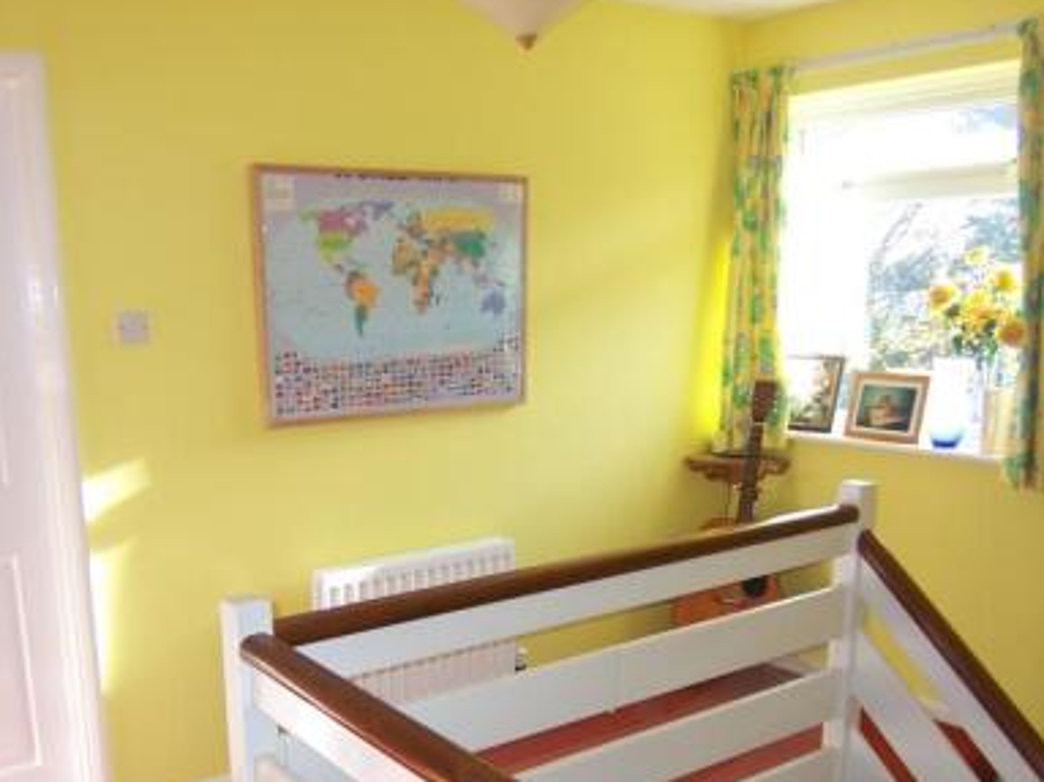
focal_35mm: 35
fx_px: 1055
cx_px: 437
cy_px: 533
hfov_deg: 52.4
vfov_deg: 40.1
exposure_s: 1/50
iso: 64
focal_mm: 3.8
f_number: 2.8
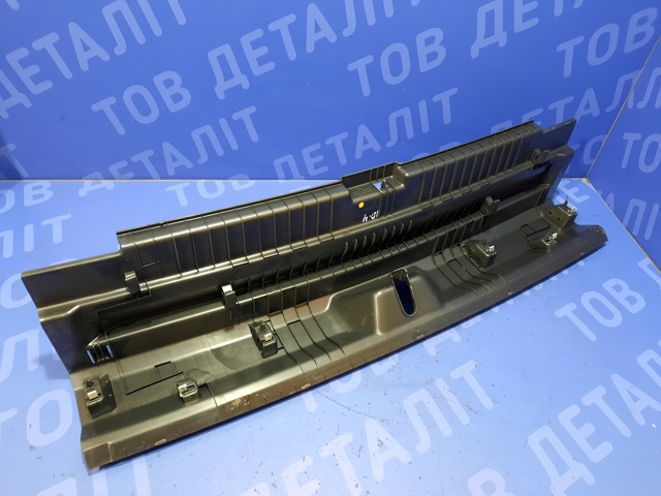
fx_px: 477
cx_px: 330
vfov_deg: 54.9
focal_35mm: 25
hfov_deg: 69.4
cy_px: 248
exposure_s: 1/25
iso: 400
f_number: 2
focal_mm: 4.6
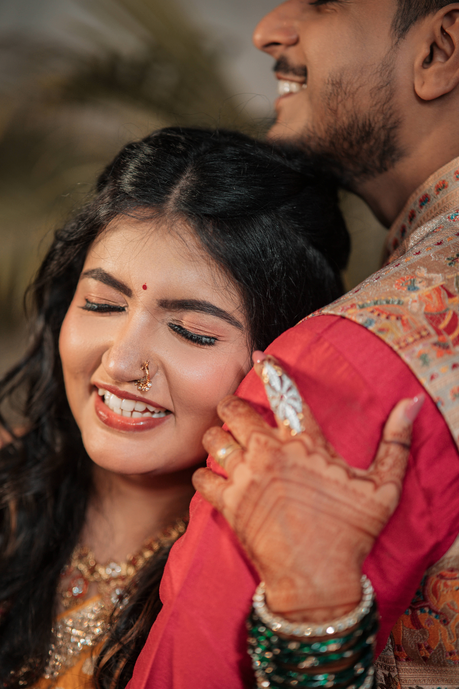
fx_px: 2008
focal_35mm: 105
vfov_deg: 19.4
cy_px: 405
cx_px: 197
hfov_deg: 13.0
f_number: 1.4
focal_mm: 85
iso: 160
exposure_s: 1/250
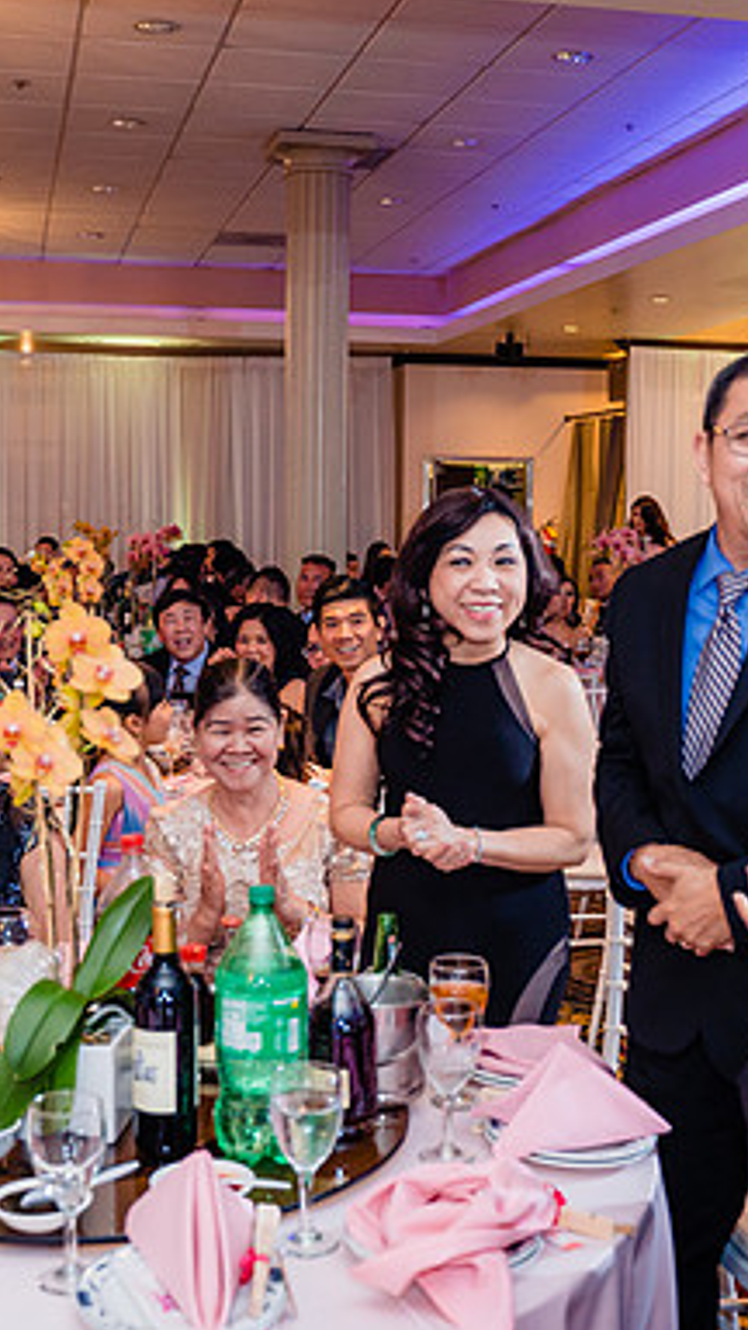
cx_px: 416
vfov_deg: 42.1
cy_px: 663
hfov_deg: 24.4
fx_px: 1728
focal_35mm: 49
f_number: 3.5
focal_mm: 31
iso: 800
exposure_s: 1/160
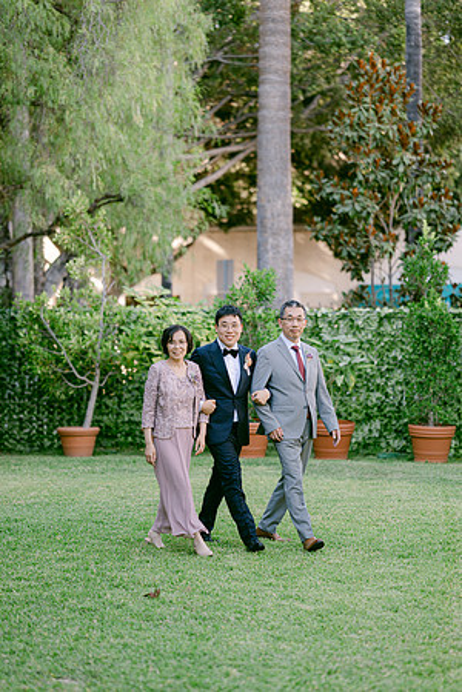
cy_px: 346
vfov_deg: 23.9
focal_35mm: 85
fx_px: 1636
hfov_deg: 16.1
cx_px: 231
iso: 80
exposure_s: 1/250
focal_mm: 85
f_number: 1.8
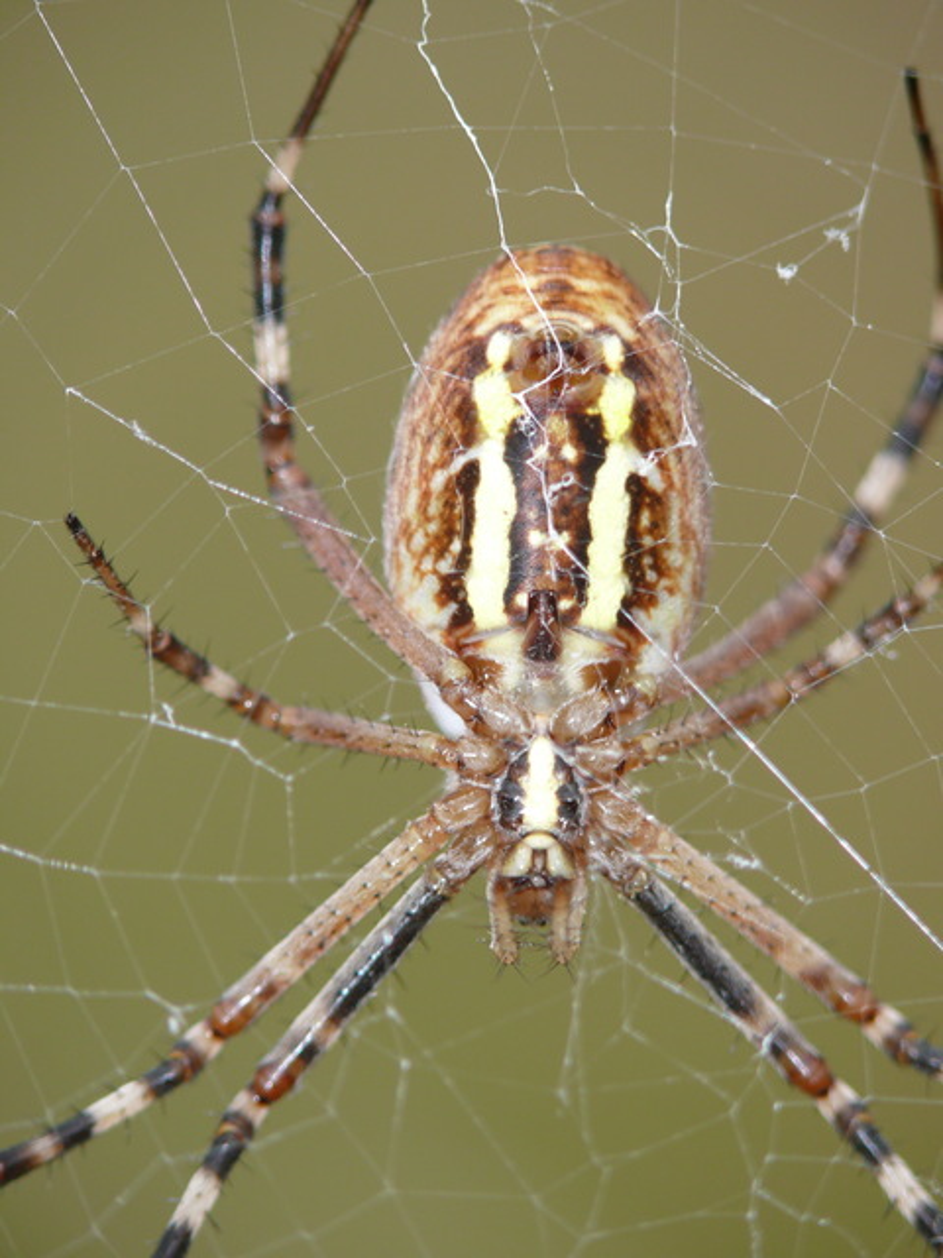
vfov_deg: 5.0
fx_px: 14311
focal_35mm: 394
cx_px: 472
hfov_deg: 3.8
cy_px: 629
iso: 100
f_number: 4
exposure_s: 1/125
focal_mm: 83.2
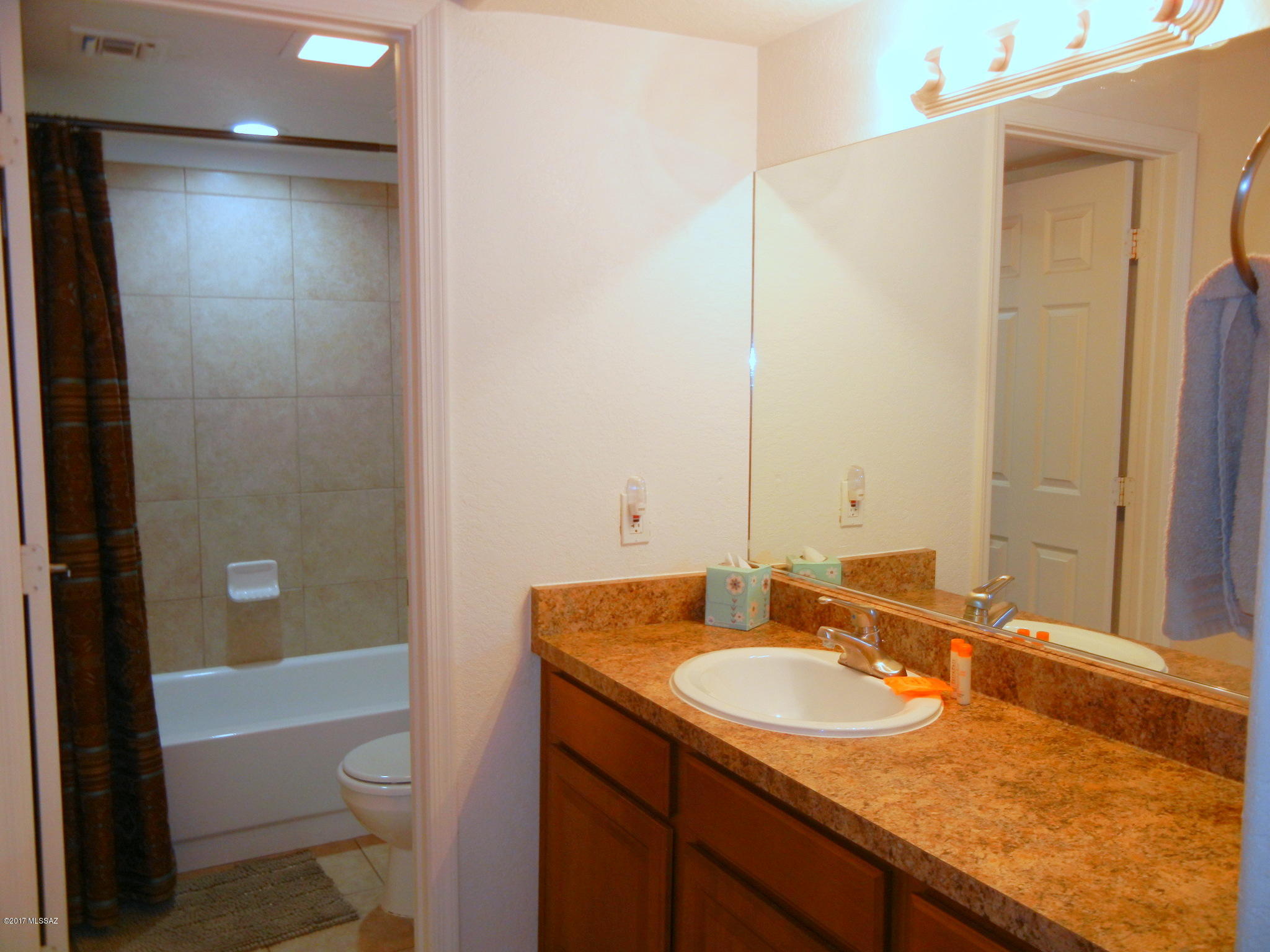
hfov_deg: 60.0
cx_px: 635
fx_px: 1101
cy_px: 476
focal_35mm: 30
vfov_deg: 46.8
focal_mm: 5.4
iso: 164
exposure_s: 1/35.6
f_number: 3.5
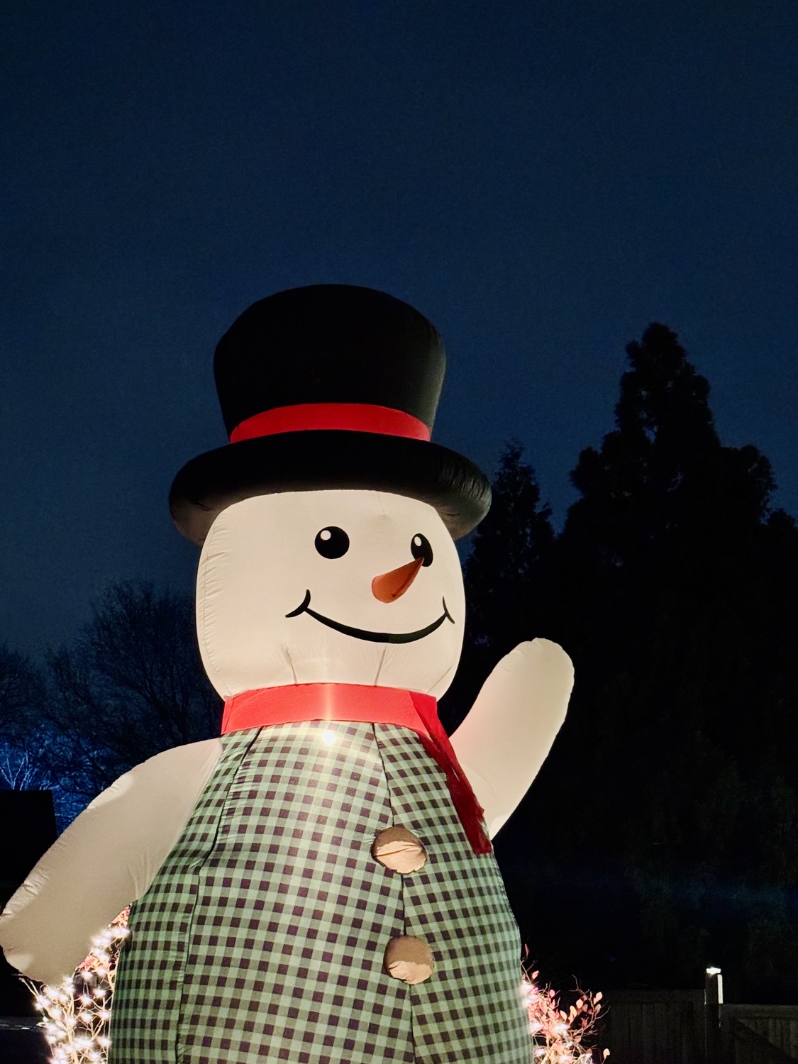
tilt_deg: +8.6
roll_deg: +1.9
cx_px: 367
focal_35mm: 64
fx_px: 1967
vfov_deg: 30.1
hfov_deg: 22.9
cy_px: 696
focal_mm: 6.76
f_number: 1.78
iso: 1250
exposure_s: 1/15
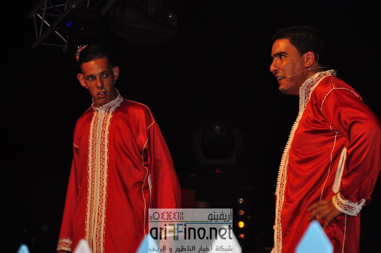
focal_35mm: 158
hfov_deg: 13.1
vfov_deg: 8.7
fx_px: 1665
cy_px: 126
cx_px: 190
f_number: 5.6
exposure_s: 1/60
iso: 400
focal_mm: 105
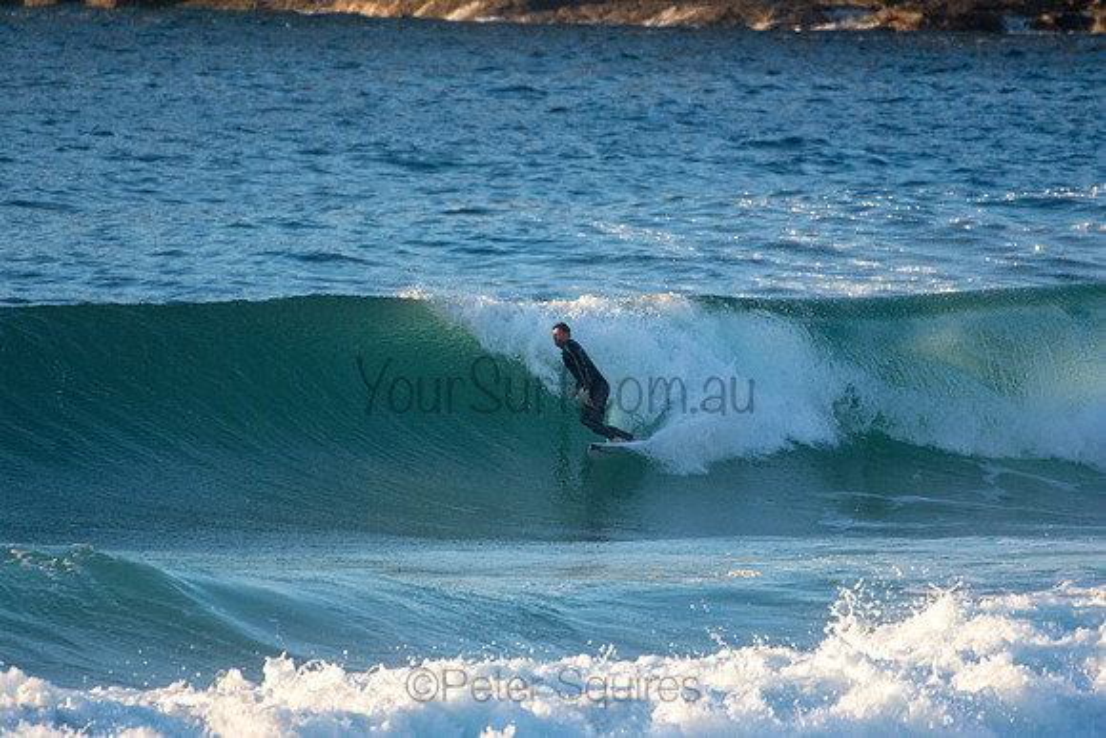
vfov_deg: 1.8
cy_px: 369
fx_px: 23046
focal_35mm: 750
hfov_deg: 2.7
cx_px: 553
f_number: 5.6
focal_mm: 500
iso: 1400
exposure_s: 1/2000
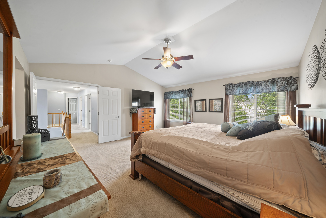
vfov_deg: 90.0
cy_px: 109
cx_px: 163
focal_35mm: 12
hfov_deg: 112.6
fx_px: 109
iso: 250
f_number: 11
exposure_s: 1.6
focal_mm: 12
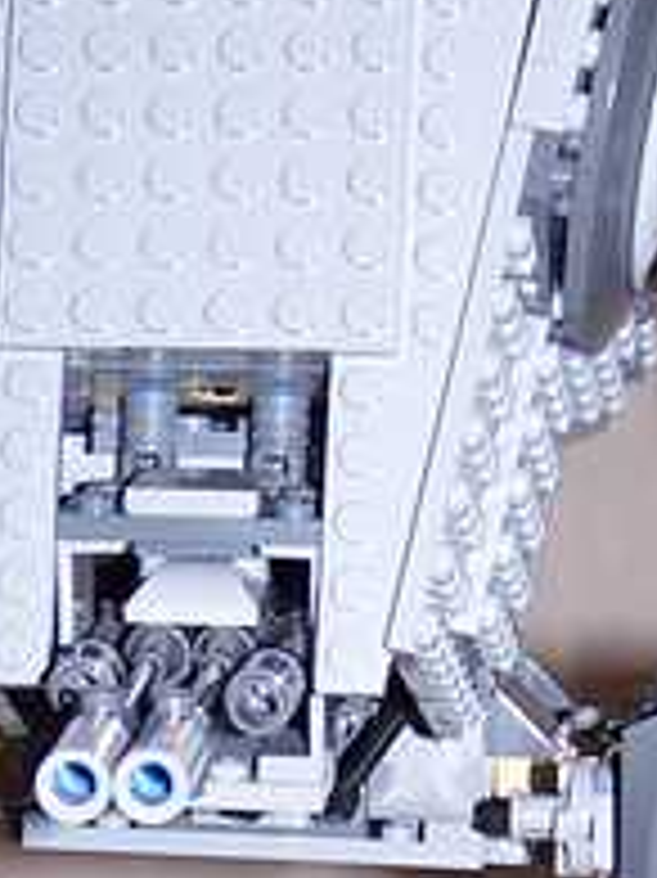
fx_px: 3952
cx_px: 184
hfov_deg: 9.5
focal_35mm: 156
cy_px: 1225
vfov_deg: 12.2
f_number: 2.8
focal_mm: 6.3
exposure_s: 1/60
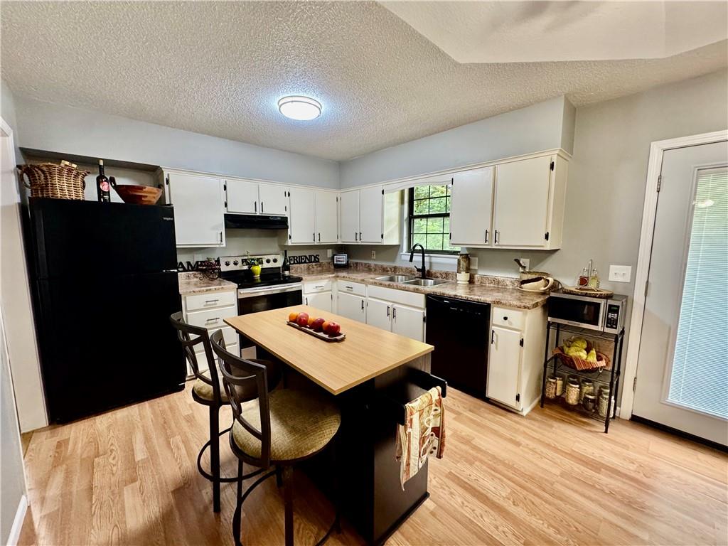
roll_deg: -0.6
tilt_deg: -8.4
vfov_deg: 85.7
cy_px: 273
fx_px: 294
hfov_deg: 102.1
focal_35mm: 14
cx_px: 364
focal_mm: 2.22
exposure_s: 1/60
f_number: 2.2
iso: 320
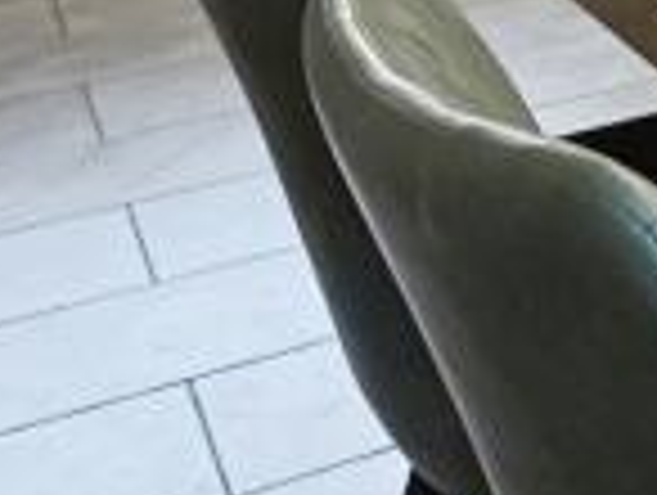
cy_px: -194
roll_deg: +1.3
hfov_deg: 13.7
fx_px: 1863
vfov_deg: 14.4
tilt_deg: -6.1
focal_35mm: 98
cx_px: 1620
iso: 250
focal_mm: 2.22
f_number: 2.2
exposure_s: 1/100
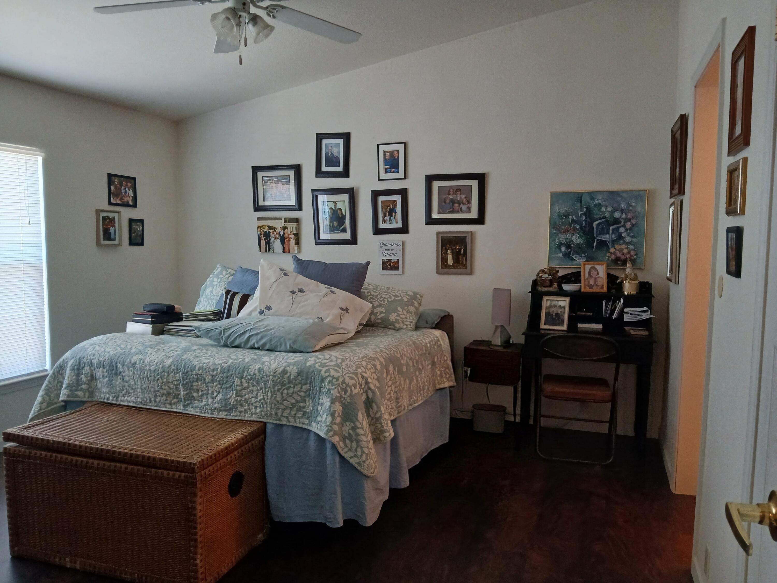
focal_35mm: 26
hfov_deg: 67.3
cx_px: 388
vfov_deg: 53.1
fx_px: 584
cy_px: 292
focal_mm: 3.98
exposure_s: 1/30
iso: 200
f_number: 1.8
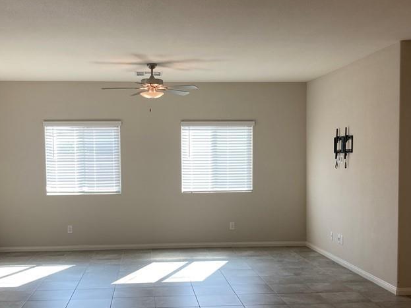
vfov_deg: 31.4
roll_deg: -0.9
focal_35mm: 46
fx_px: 546
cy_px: 185
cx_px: 195
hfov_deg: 41.2
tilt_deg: -2.0
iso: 32
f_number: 1.8
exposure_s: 1/120
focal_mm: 3.99
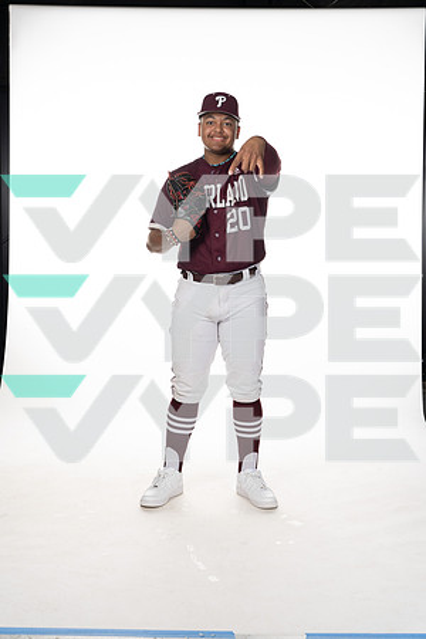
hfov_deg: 27.5
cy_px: 320
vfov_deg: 40.3
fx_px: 870
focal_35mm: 49
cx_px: 213
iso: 400
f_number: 6.3
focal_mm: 49
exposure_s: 1/250
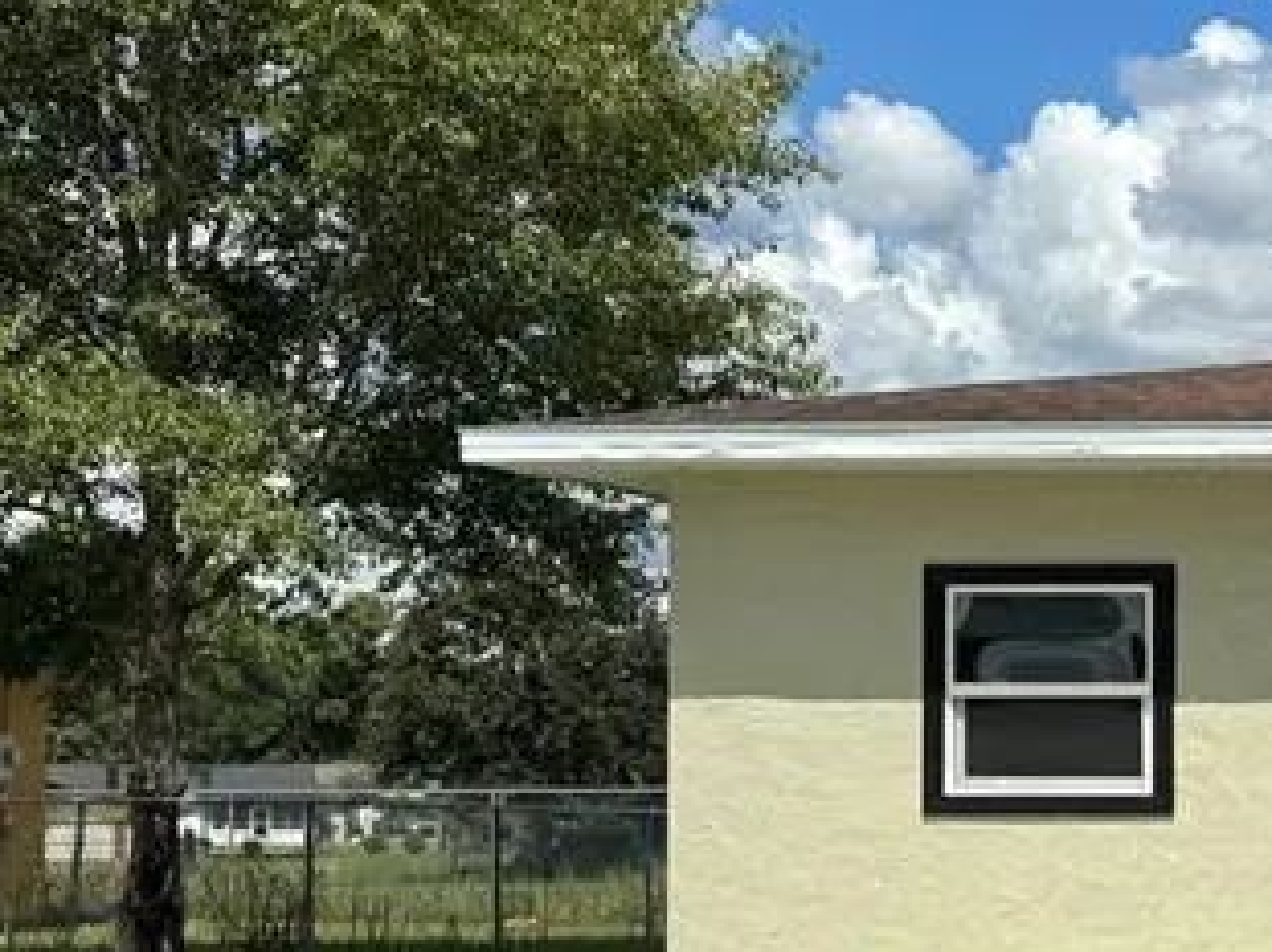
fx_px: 2902
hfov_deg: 21.5
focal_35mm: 79
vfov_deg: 18.5
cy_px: 760
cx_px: 1791
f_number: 1.78
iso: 80
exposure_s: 1/5814
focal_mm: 6.76
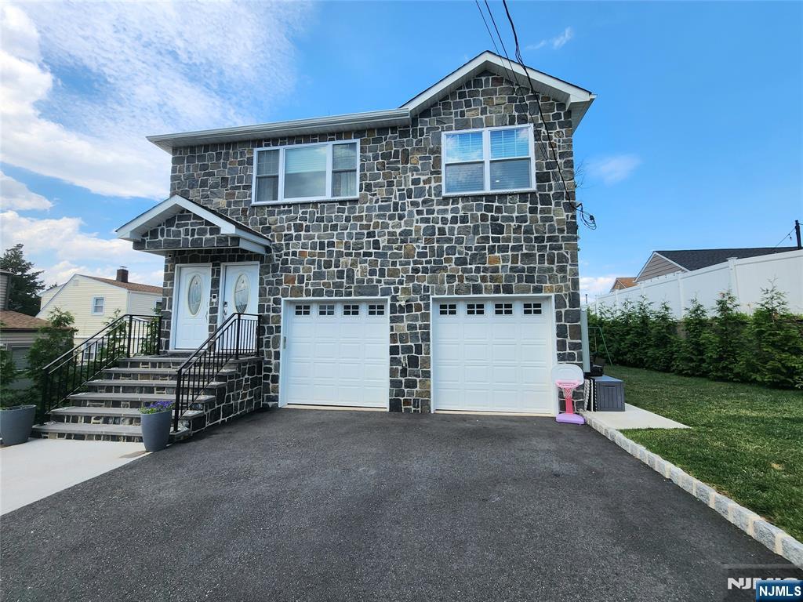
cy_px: 301
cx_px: 402
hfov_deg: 106.2
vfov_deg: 89.9
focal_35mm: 13
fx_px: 302
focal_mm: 2.2
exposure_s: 1/1429
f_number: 2.2
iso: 50
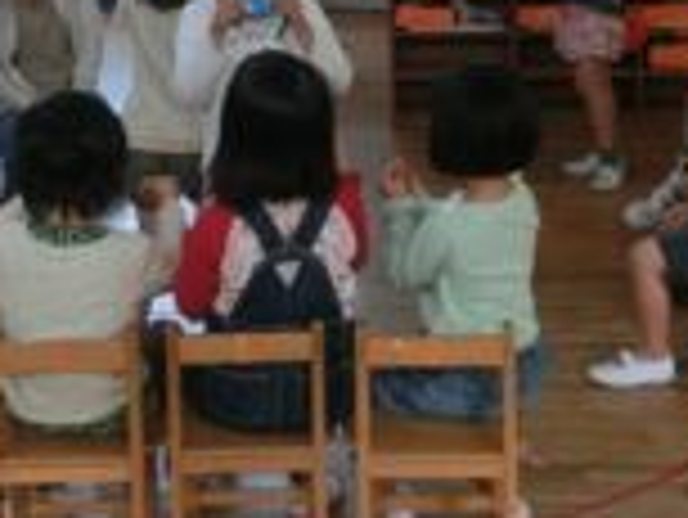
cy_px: -104
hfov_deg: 22.7
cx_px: 288
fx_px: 1711
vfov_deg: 16.5
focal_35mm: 86
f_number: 3.7
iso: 80
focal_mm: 5.93
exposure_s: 1/80
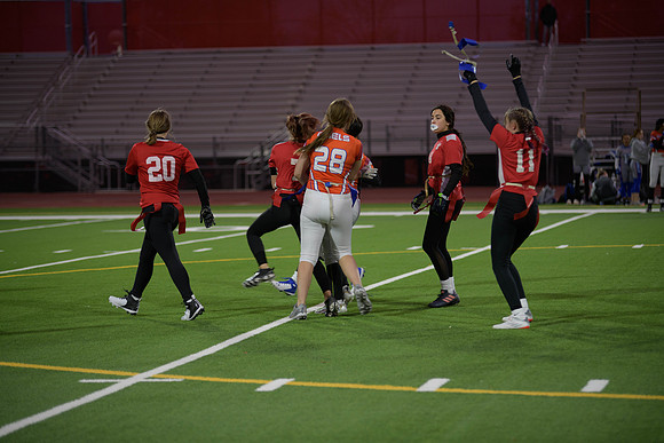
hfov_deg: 15.2
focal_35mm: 135
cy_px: 222
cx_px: 332
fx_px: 2490
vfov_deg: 10.2
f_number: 2.8
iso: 450
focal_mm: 135
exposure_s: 1/200
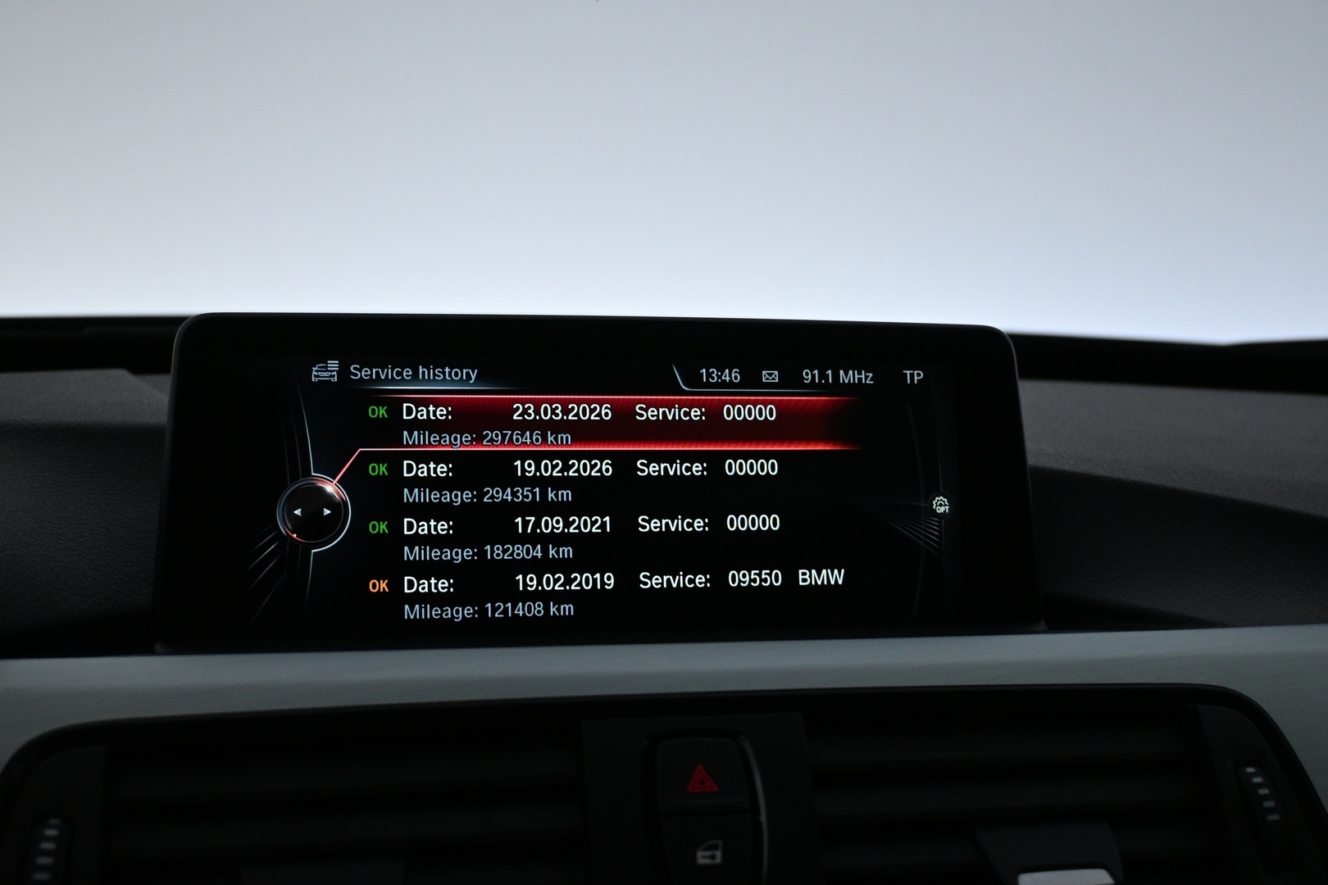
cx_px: 664
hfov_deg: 45.0
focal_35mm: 44
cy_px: 442
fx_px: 1605
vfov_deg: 30.8
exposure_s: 1/125
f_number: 4.8
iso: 1250
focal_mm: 29
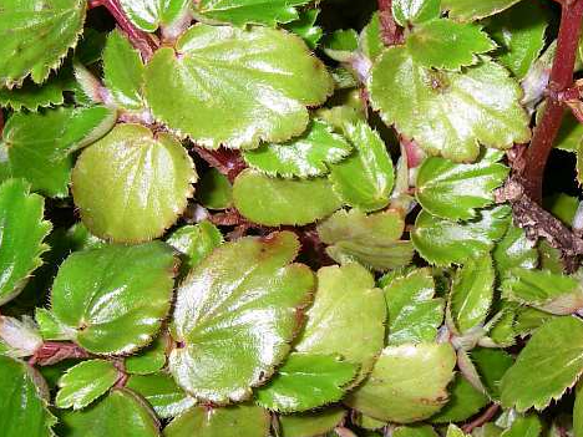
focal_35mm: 52
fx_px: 876
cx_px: 372
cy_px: 148
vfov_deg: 27.9
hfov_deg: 36.6
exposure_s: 1/40
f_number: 6.6
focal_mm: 6.3
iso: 64
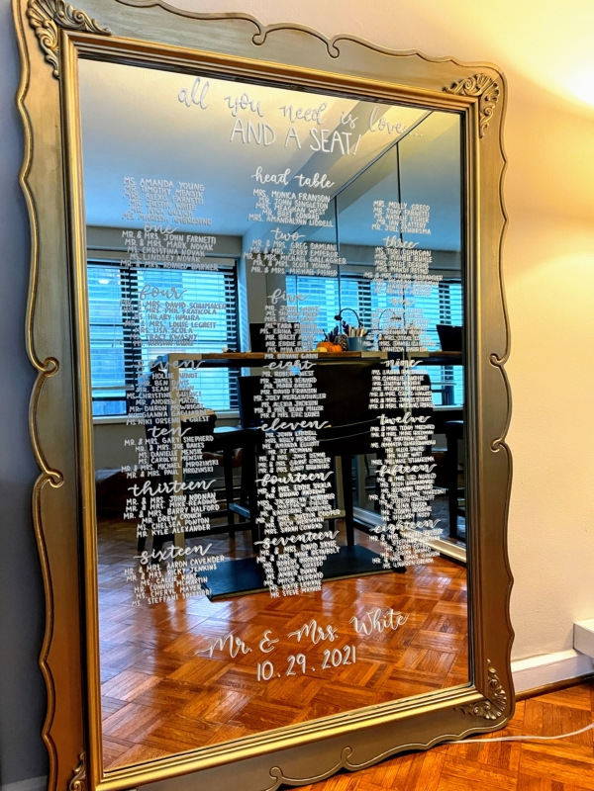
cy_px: 396
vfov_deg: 67.3
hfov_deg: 53.1
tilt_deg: -3.7
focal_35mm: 26
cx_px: 297
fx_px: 595
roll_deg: +0.6
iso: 400
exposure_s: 1/60
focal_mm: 4.2
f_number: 1.6
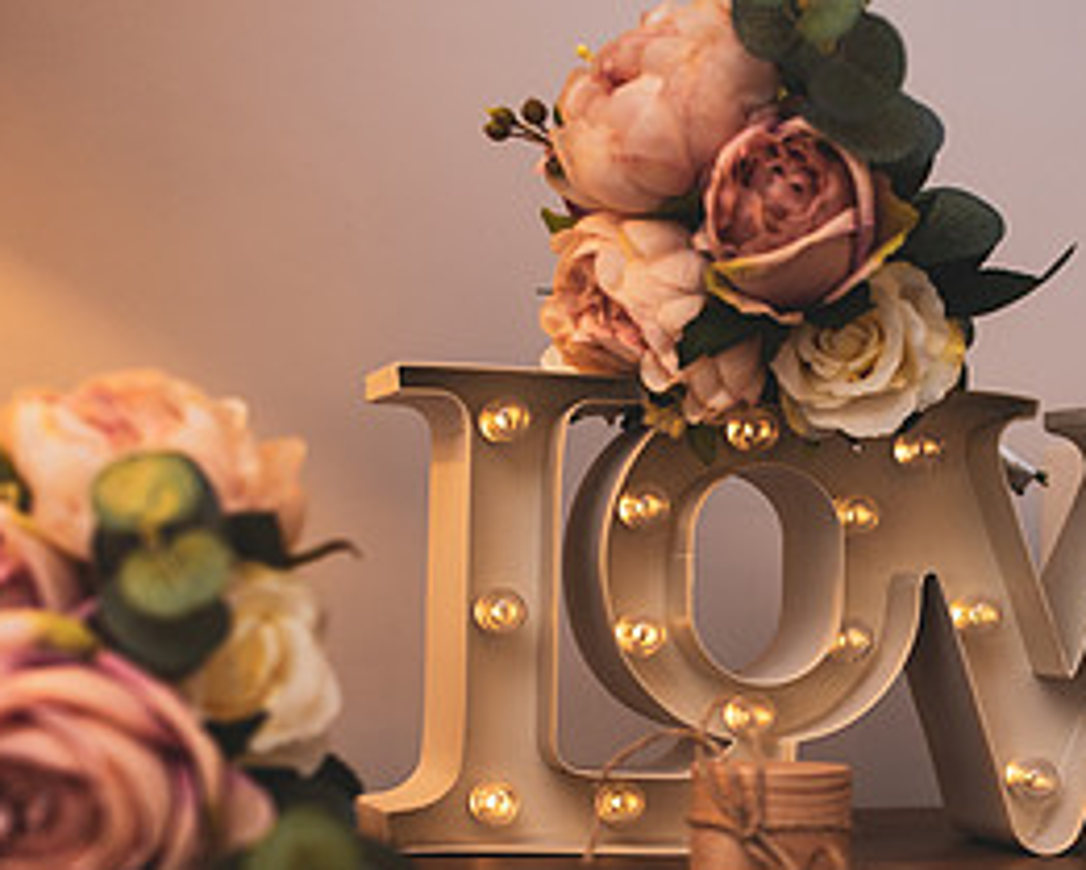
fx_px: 2347
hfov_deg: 26.0
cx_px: 687
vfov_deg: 20.8
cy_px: 667
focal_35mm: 73
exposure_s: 1/100
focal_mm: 35
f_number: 2.8
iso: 160
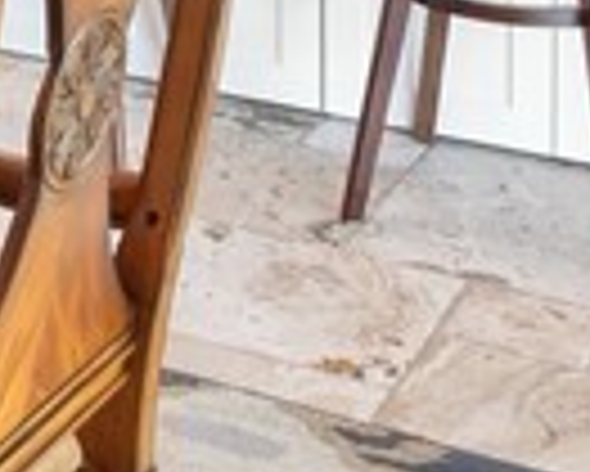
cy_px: -535
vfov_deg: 12.4
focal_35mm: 107
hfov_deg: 17.0
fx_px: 1870
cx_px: -149
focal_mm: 7
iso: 200
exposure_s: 1/5
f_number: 7.1
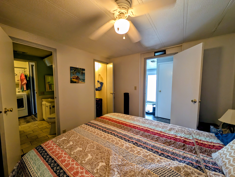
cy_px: 88
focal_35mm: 12
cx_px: 118
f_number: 1.95
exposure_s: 1/60
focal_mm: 2.23
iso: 132
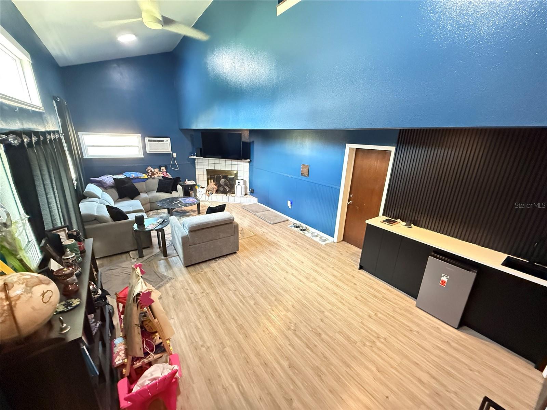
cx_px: 274
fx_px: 221
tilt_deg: -17.3
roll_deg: -2.6
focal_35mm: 14
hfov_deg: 102.1
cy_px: 205
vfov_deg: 85.7
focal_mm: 2.22
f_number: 2.2
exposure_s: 1/40
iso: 1000
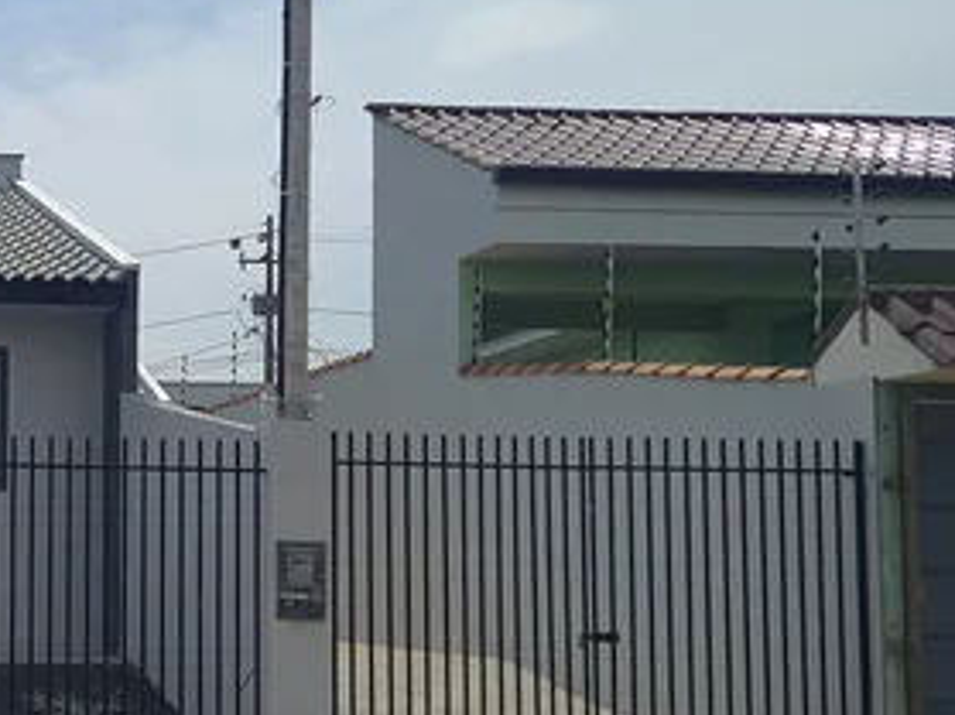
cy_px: 436
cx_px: -305
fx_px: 1958
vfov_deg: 20.7
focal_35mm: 71
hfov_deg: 23.9
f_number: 1.8
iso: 50
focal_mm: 5.23
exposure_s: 1/2952
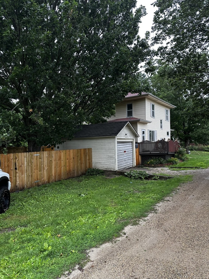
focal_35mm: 24
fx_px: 193
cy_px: 140
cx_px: 104
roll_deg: +0.4
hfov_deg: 56.8
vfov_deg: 71.6
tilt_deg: +0.5
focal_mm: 6.86
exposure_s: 1/389
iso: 80
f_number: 1.78
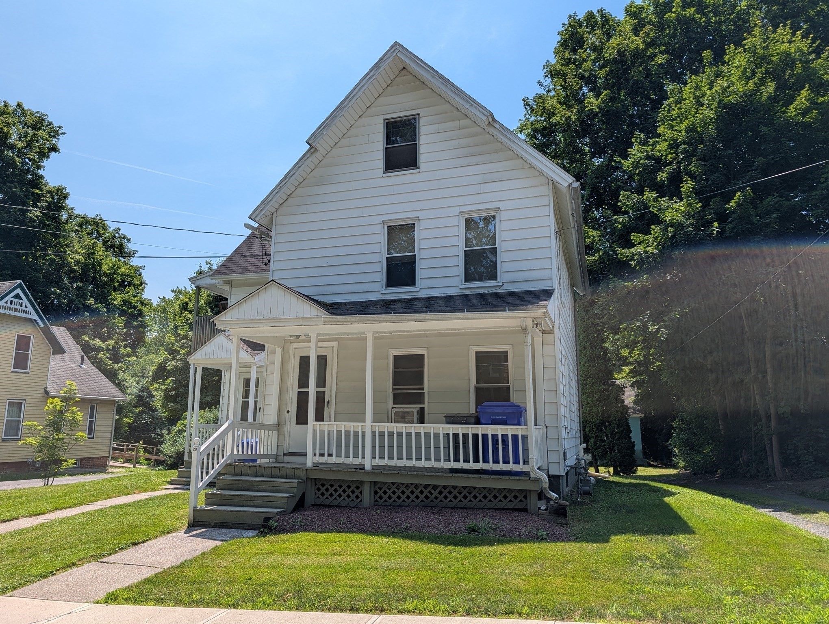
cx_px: 414
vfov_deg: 56.9
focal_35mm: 24
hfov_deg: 71.5
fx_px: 576
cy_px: 312
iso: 20
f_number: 1.68
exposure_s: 1/1214
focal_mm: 6.9
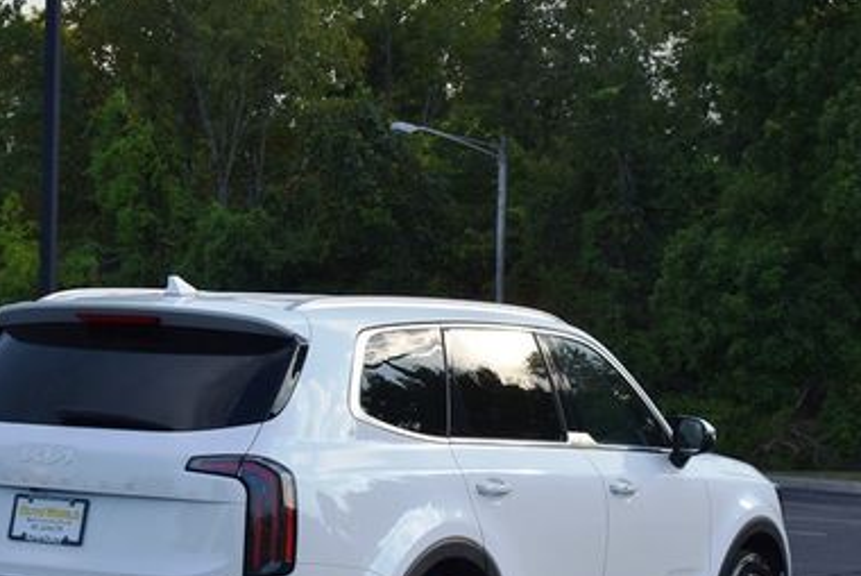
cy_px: 403
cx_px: 356
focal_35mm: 101
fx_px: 2417
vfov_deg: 13.5
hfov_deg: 20.2
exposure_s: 1/250
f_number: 8
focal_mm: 40
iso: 140
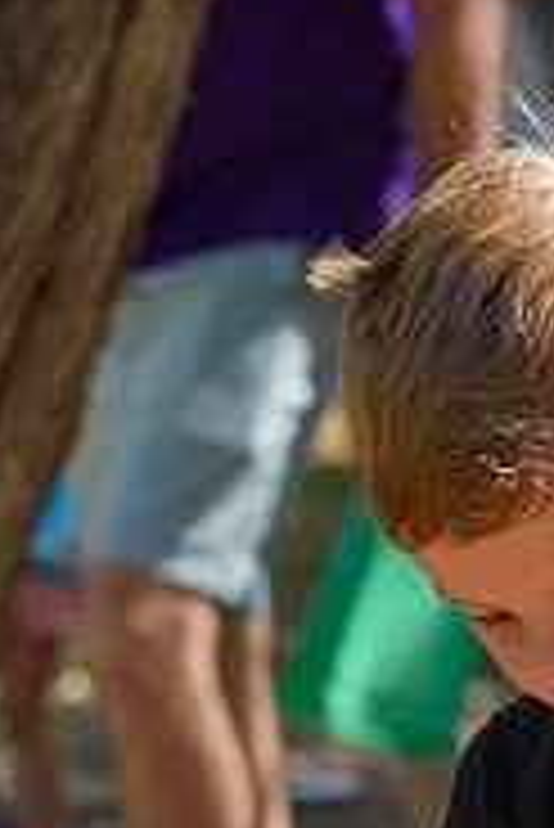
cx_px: 658
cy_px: 882
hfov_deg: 4.1
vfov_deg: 6.1
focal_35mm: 337
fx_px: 7764
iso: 200
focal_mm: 92
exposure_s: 1/500
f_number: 5.6
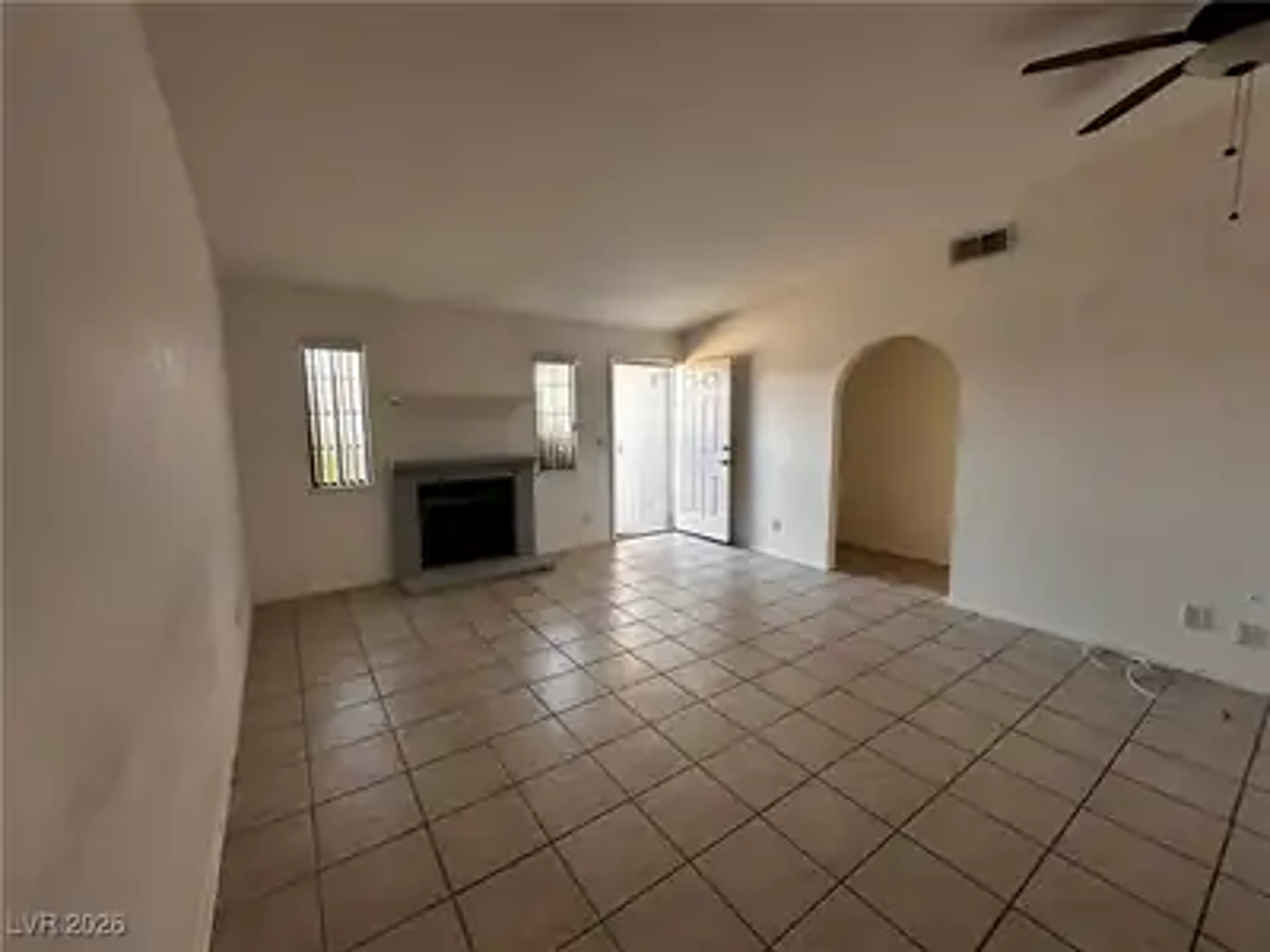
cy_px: 476
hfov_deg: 102.1
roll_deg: +0.9
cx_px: 635
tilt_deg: -7.1
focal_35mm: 14
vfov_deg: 85.7
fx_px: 514
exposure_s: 1/99
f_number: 2.2
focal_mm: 2.22
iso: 64
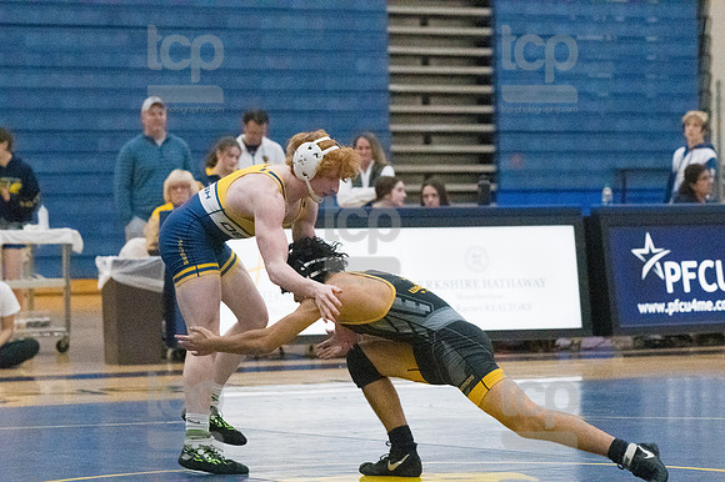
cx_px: 362
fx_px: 3683
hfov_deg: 11.2
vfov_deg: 7.5
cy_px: 241
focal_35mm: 183
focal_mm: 122
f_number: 4.5
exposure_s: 1/1250
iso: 8000
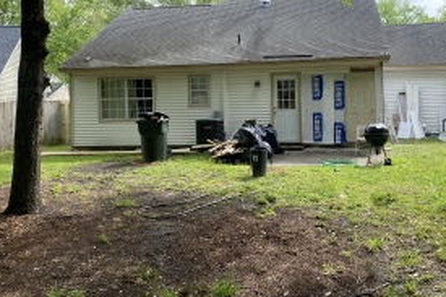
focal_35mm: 36
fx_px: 446
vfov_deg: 36.5
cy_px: 105
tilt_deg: -0.9
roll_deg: +1.6
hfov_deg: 53.0
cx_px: 248
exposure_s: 1/630
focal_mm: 4.25
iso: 32
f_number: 1.8
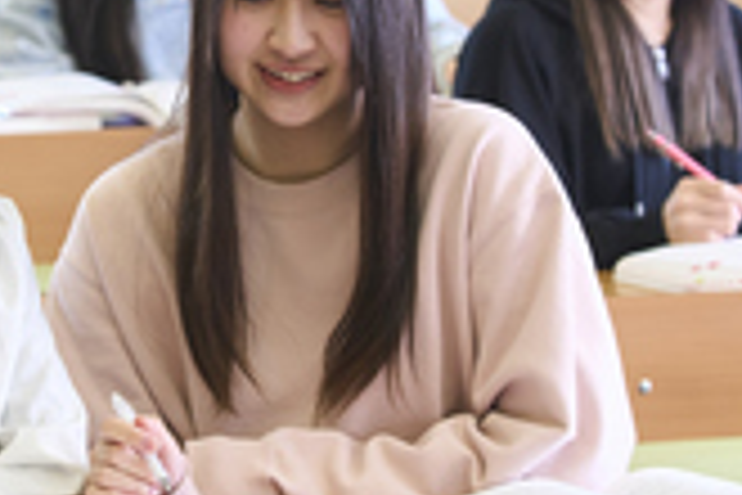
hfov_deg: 8.5
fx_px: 4946
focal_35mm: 240
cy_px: 63
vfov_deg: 5.7
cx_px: 29
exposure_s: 1/125
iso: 800
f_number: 4
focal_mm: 90
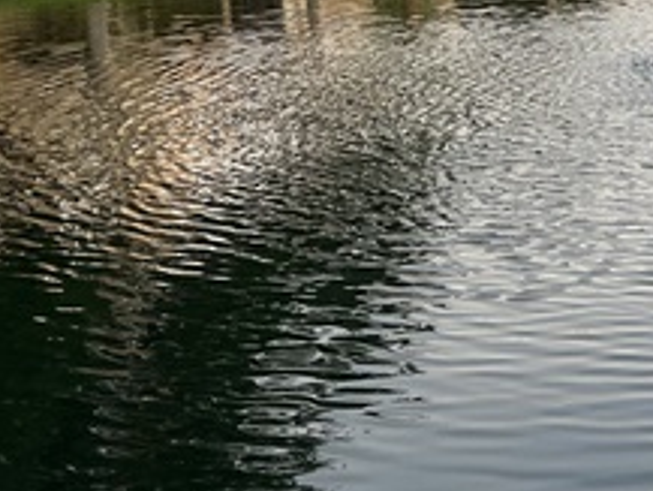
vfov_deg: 17.6
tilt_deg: -4.2
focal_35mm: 80
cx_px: 925
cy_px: -84
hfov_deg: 21.3
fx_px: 1510
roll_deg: +1.0
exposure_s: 1/121
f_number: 1.5
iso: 50
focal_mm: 5.7
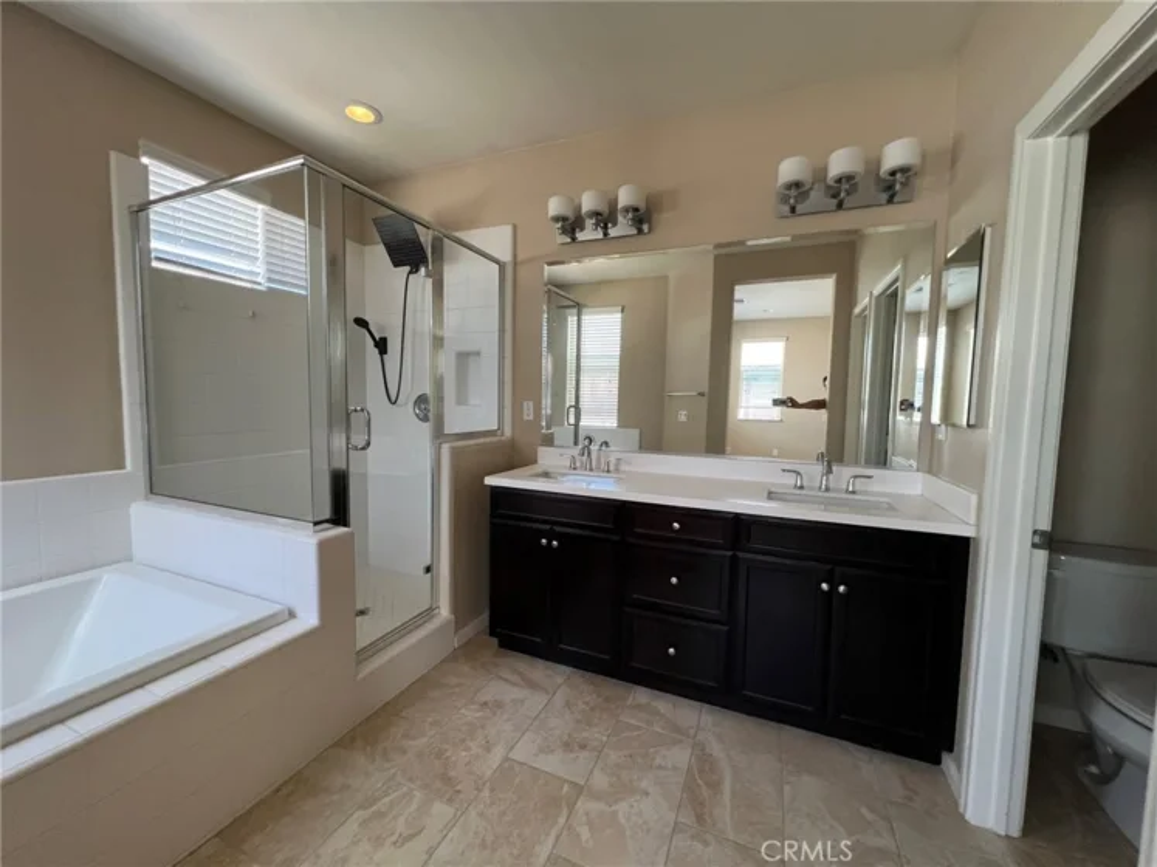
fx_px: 434
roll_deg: -1.7
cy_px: 434
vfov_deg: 89.9
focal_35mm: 13
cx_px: 578
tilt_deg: -5.4
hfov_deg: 106.2
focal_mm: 1.57
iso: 250
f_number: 1.8
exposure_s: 1/120
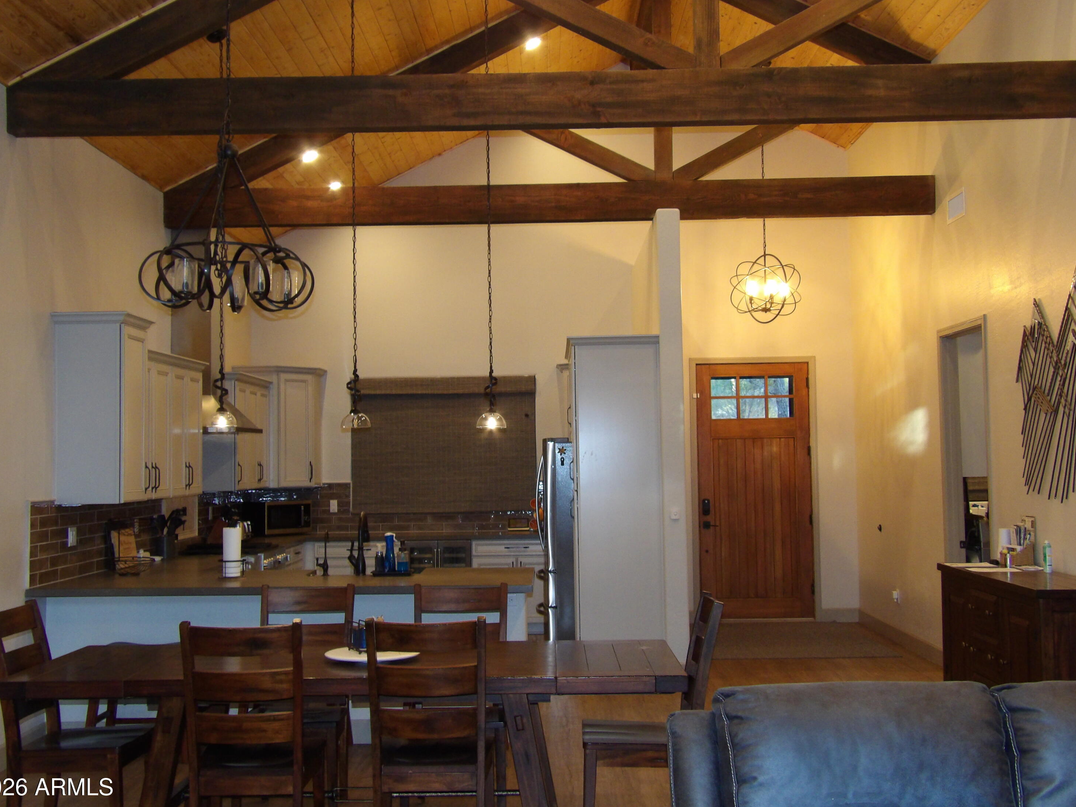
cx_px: 526
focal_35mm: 40
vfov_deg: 36.0
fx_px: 1243
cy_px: 411
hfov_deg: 46.8
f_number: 3.7
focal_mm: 7
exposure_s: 1/17
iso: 356
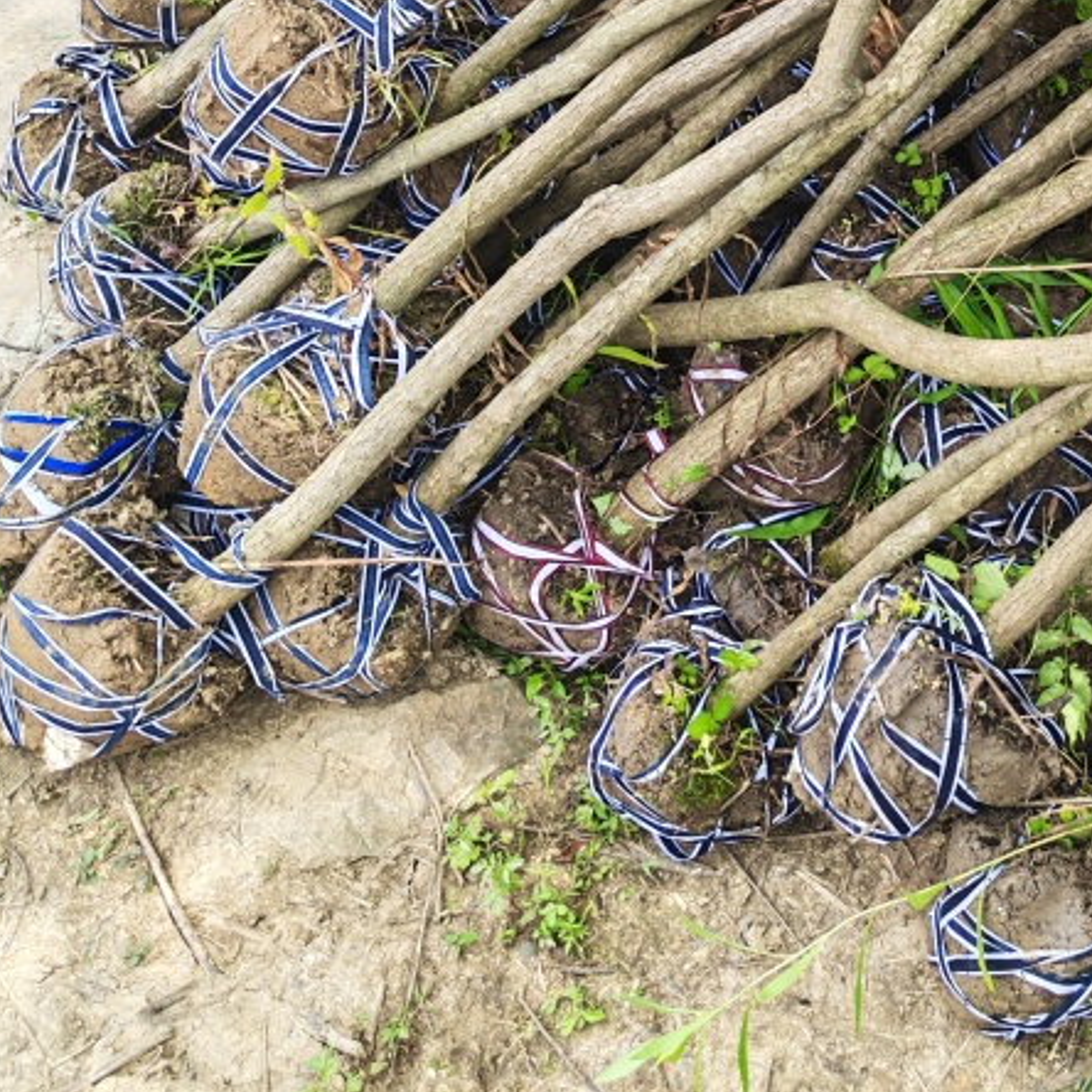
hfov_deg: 32.0
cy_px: 4
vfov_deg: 31.0
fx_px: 1820
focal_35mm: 51
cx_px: 959
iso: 50
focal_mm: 5.52
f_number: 1.95
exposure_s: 1/320
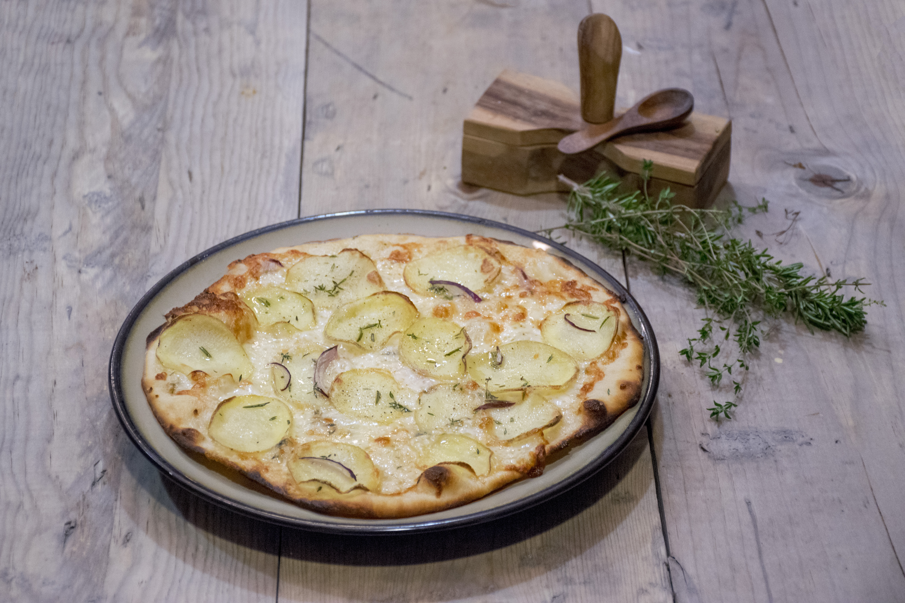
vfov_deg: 13.8
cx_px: 452
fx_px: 2488
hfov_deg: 20.6
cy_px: 302
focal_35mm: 99
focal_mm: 66
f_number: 5
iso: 1600
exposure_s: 1/60
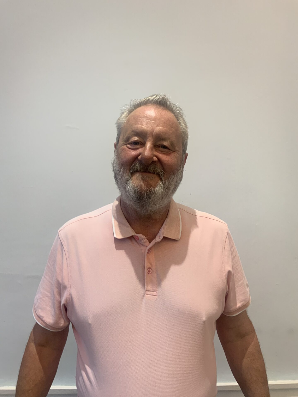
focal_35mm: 29
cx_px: 149
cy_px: 198
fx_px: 333
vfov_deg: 61.7
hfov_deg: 48.2
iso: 50
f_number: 1.8
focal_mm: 3
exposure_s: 1/50
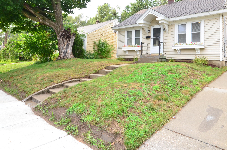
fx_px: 145
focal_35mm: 23
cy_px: 50
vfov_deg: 53.8
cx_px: 128
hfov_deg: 75.9
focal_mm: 10
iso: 400
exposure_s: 1/200
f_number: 7.1
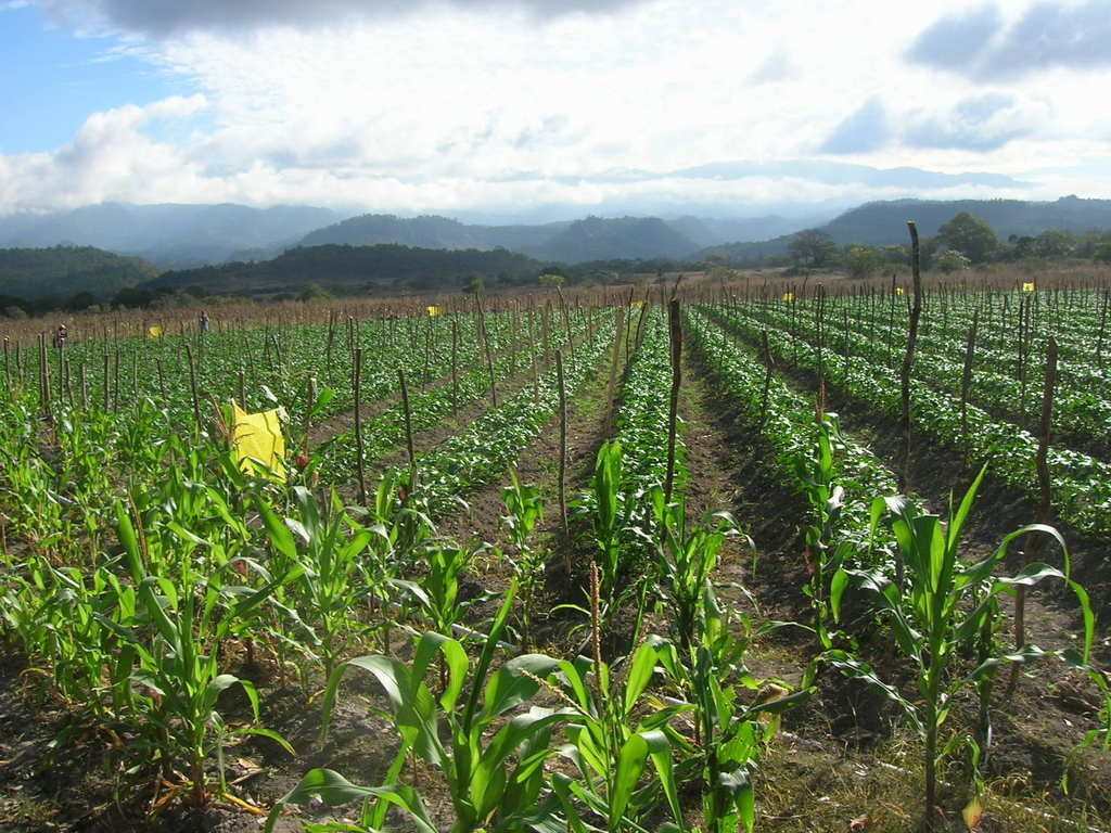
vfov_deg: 41.8
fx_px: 1091
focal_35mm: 34
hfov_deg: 54.0
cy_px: 416
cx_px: 556
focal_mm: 5.7
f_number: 4.9
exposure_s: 1/396
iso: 50
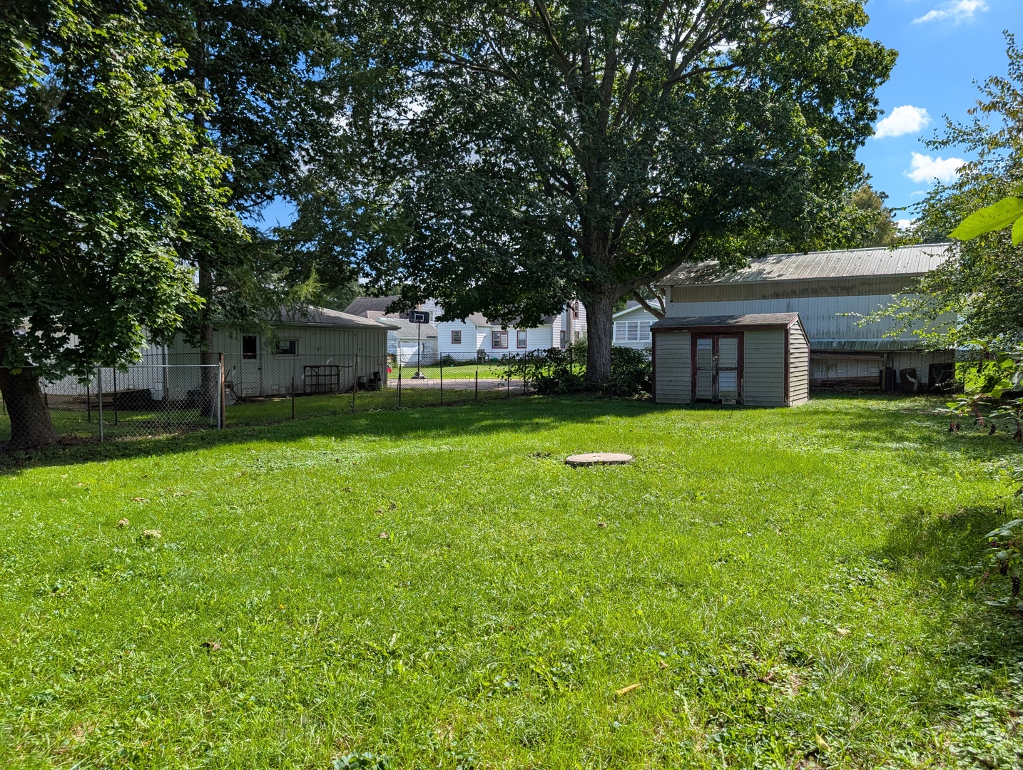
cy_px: 385
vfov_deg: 56.9
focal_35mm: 24
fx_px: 710
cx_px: 512
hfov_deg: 71.5
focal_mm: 6.9
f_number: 1.68
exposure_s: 1/951
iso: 19
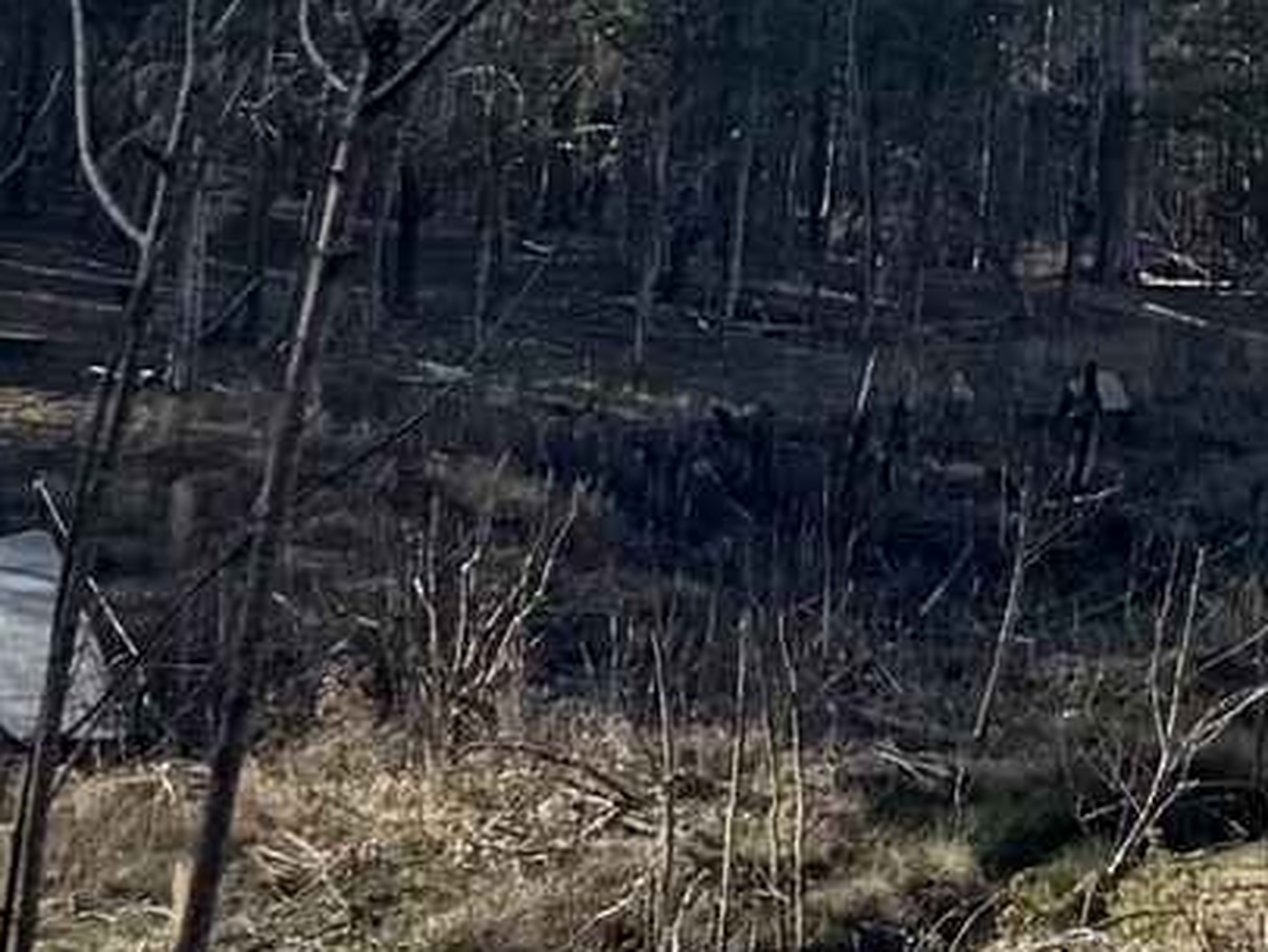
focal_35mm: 182
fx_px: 6669
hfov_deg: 8.1
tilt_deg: +9.4
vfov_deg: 7.8
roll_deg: +0.8
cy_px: -1012
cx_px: 4530
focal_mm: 6.76
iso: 80
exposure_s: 1/2169
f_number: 1.78
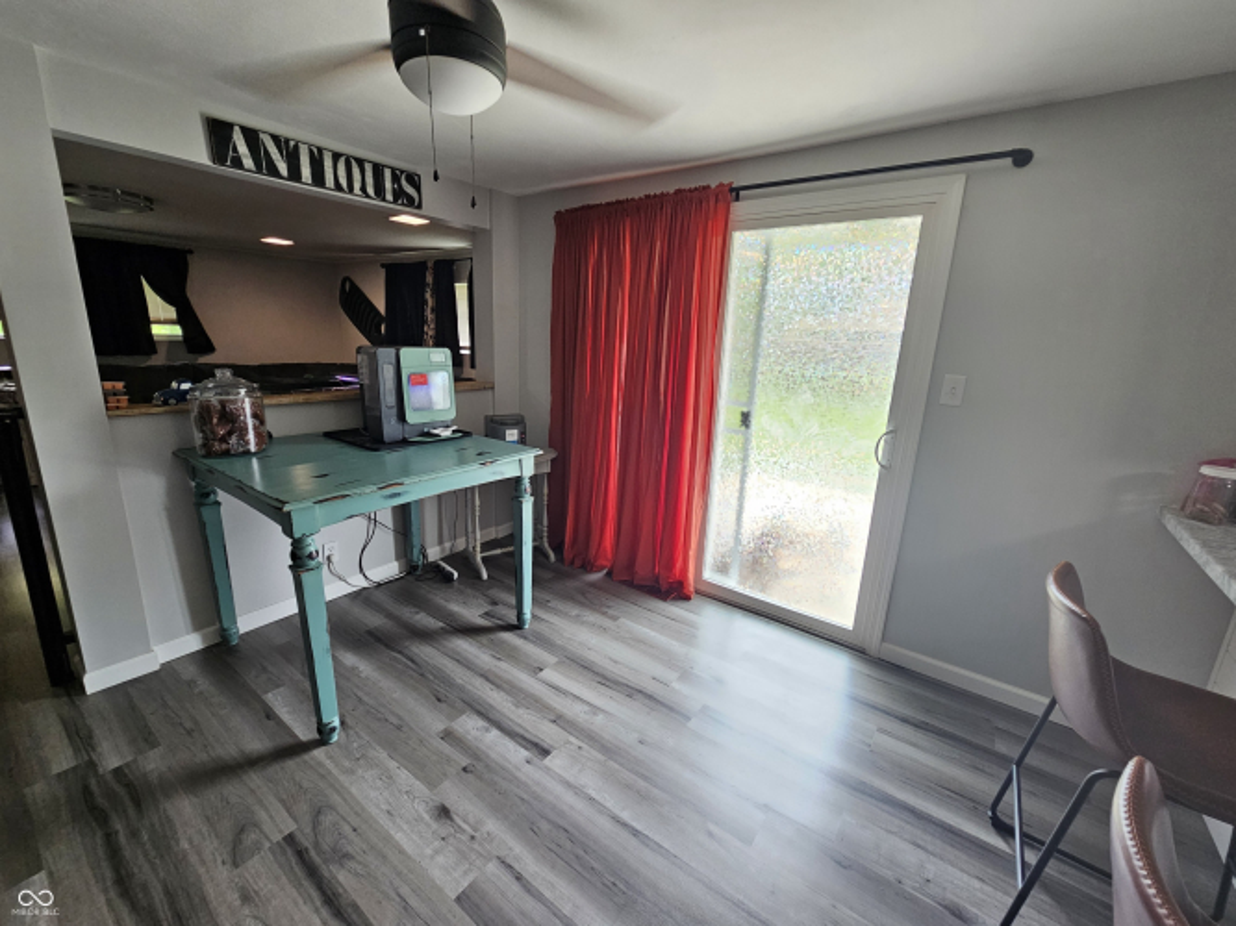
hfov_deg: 106.2
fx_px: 464
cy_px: 463
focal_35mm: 13
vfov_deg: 89.9
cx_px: 618
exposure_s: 1/60
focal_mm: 2.2
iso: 125
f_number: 2.2
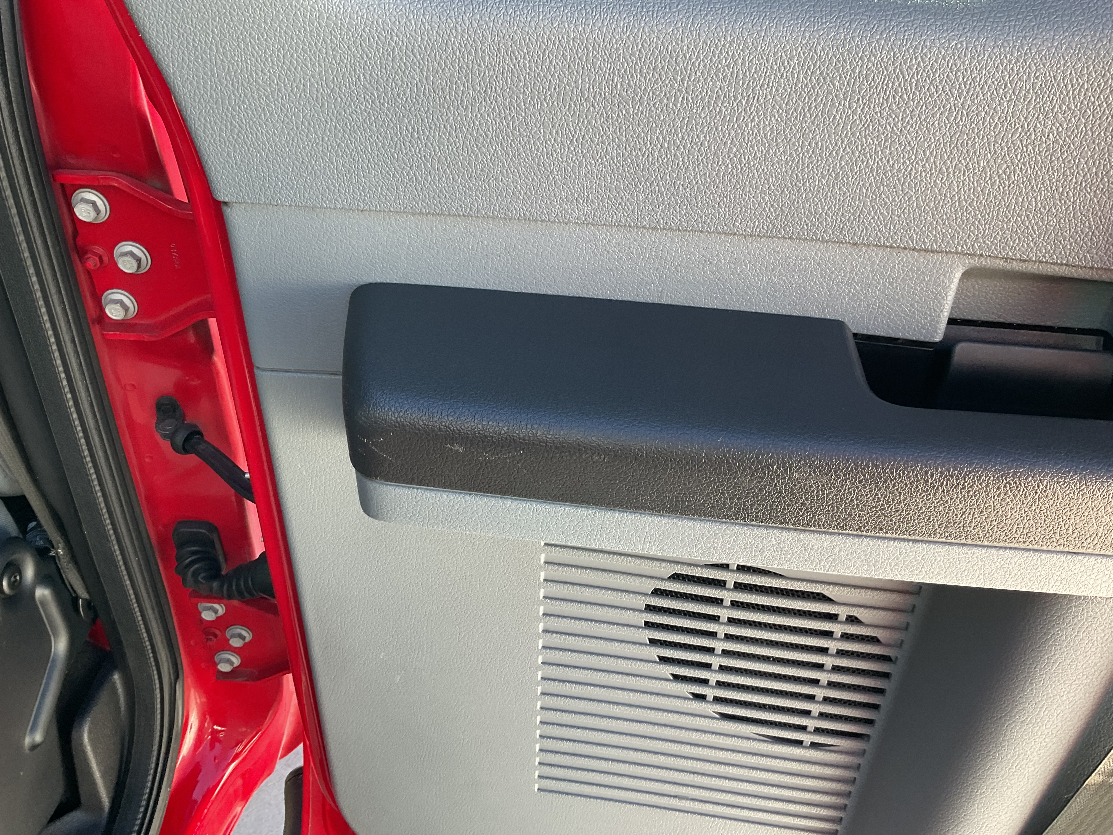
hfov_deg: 61.7
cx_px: 556
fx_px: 932
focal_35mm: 29
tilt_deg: -35.8
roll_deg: -2.2
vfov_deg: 48.2
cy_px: 418
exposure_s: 1/120
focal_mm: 3
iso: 32
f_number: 1.8
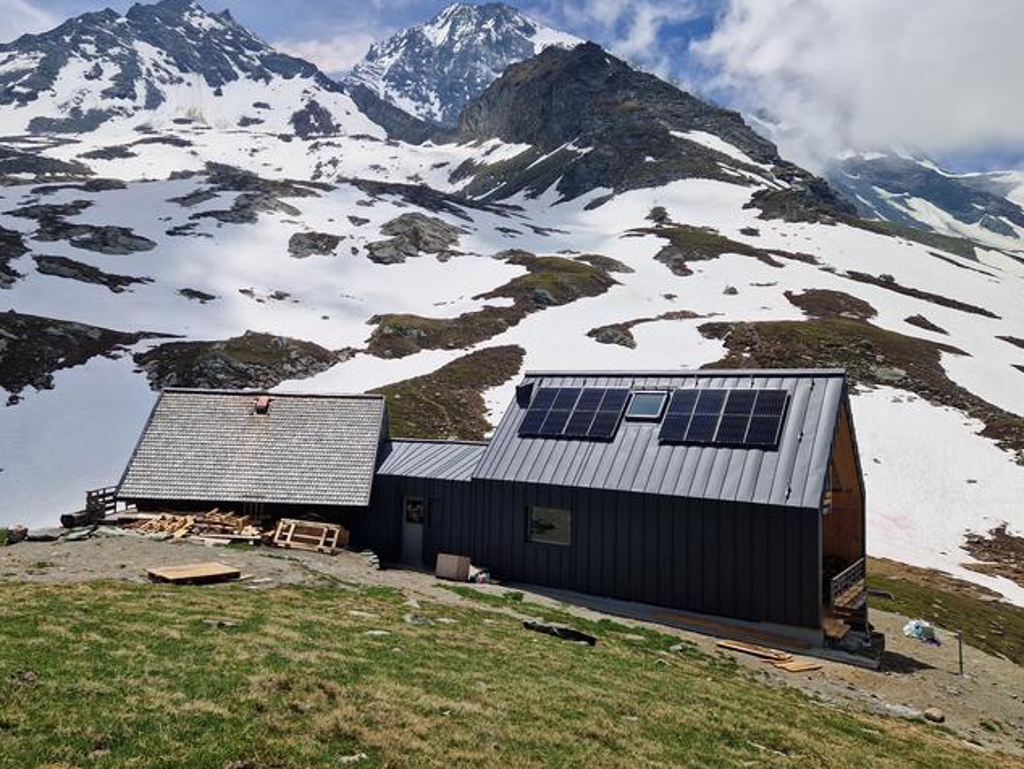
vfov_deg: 48.2
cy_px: 355
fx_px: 858
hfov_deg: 61.3
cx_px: 433
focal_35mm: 29
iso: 50
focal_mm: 5.4
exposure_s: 1/4512
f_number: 1.8
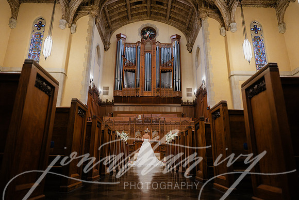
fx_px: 199
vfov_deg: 53.2
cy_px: 100
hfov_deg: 73.7
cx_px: 150
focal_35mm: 24
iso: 6400
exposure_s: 1/125
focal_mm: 24
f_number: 2.8
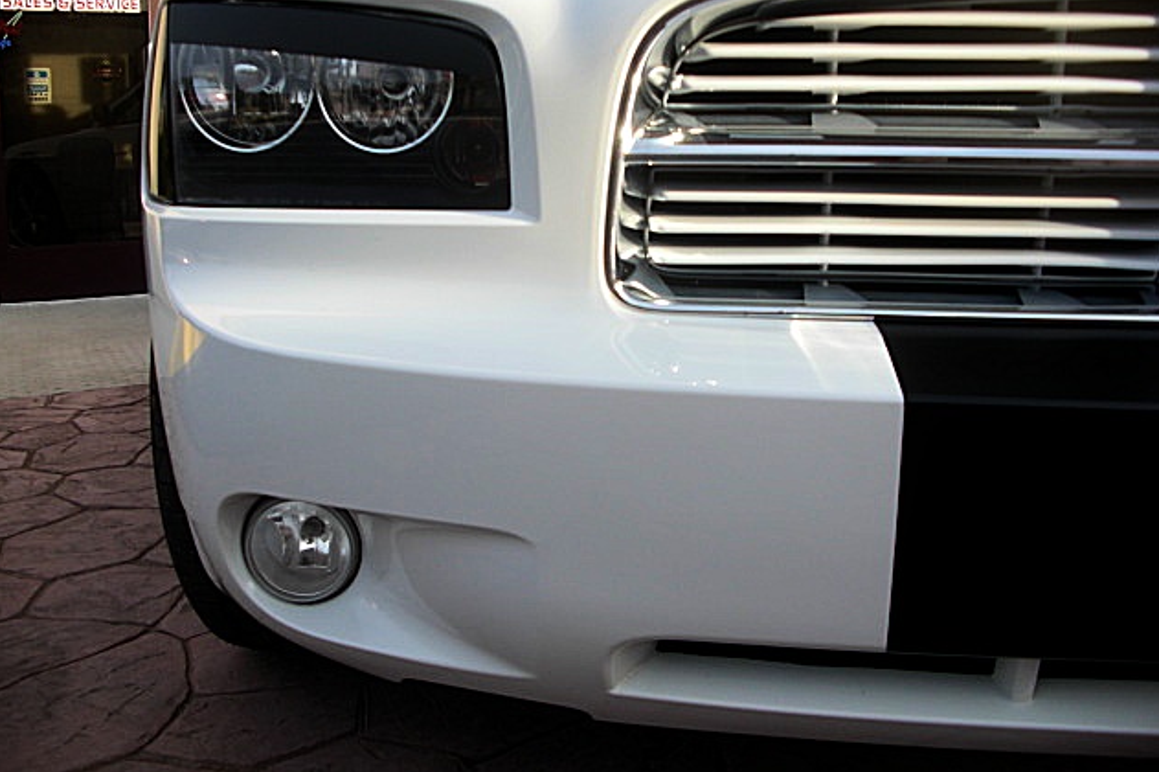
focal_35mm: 38
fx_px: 1223
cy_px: 333
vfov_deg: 35.0
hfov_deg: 50.7
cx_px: 580
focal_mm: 6.3
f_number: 2.8
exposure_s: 1/250
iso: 50
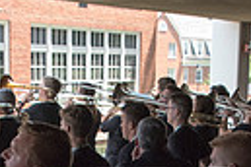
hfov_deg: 18.9
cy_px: 259
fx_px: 753
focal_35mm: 108
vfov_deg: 12.0
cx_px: 107
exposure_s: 1/1000
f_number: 5
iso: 2500
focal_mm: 24
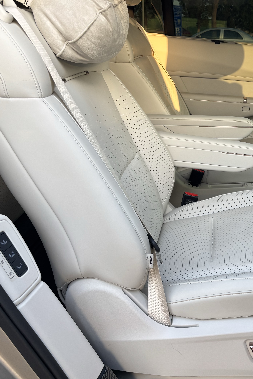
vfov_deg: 51.9
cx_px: 236
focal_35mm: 37
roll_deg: -4.4
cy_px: 191
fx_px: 390
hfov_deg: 33.7
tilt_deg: -22.6
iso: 32
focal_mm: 5.96
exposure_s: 1/121
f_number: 1.6
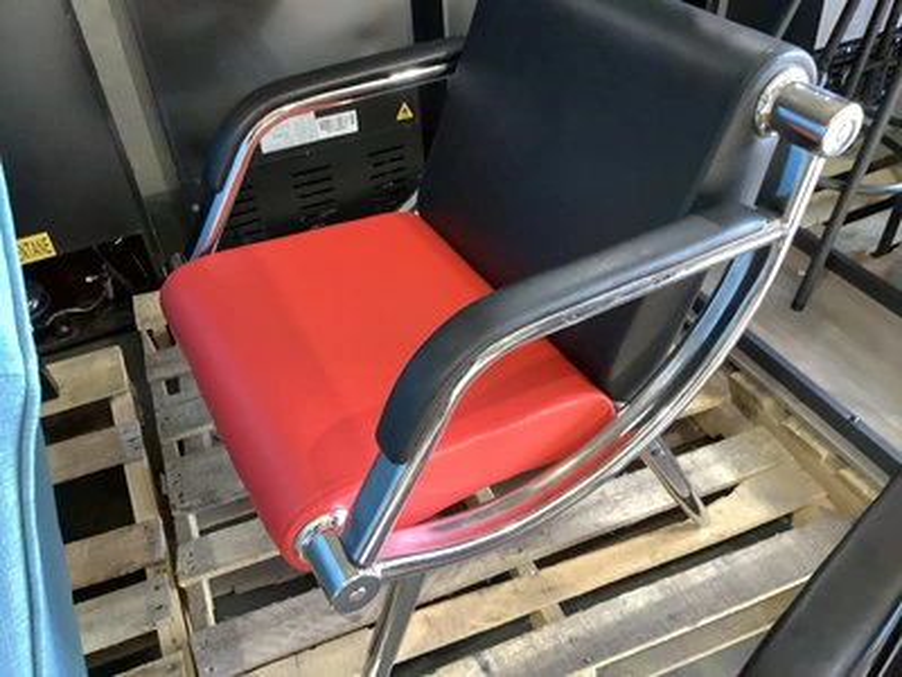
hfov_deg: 58.4
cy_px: 338
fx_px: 808
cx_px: 451
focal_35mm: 31
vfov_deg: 45.4
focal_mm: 3.3
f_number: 2.4
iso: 250
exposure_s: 1/60
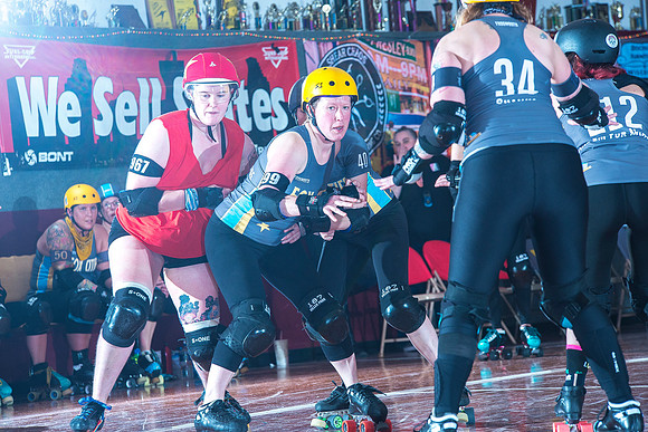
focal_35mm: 175
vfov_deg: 7.9
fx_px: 3151
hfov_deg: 11.7
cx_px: 324
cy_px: 216
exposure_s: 1/160
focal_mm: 175
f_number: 7.1
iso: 800
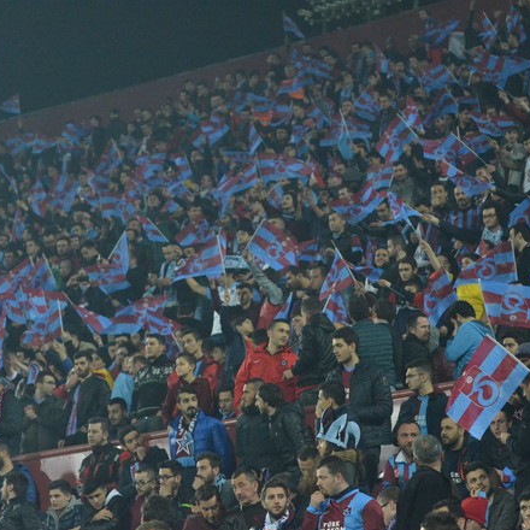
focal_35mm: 165
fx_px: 2852
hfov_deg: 10.6
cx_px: 292
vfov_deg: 10.6
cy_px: 266
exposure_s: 1/1600
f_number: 2.8
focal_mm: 85
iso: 5000
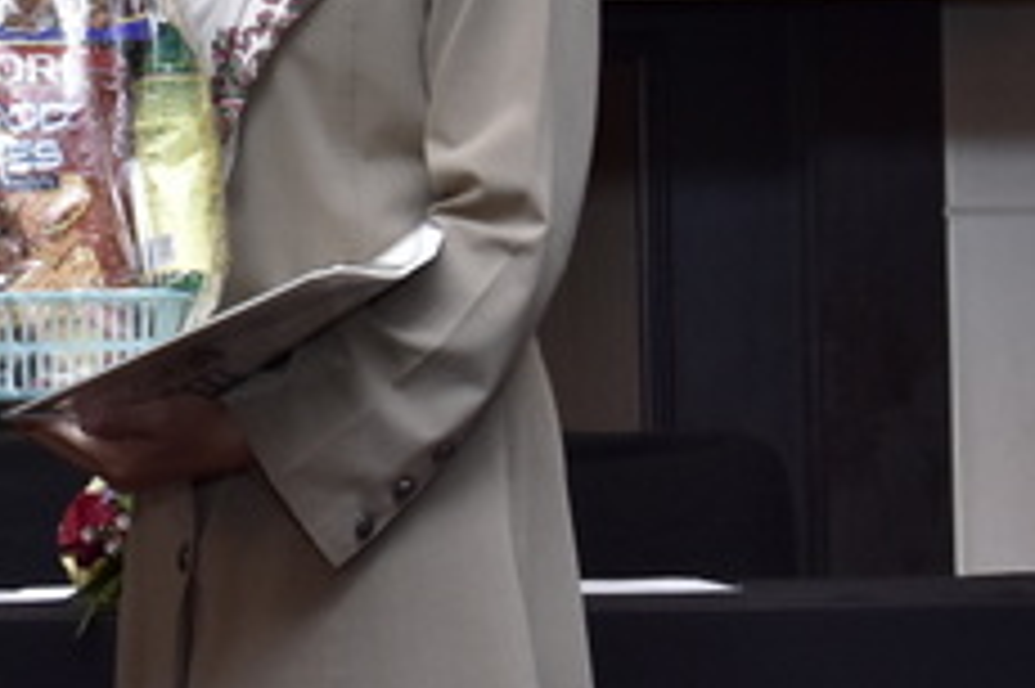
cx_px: 176
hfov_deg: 12.3
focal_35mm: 167
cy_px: 63
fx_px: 4798
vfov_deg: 8.2
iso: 1000
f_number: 6.3
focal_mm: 32
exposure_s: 1/50
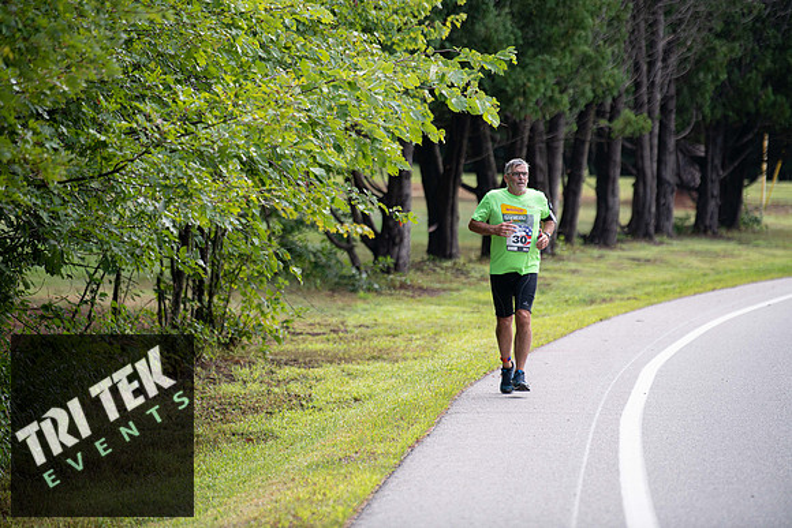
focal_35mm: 200
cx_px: 396
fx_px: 4401
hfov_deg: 10.3
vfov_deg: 6.9
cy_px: 264
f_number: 3.5
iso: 250
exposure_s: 1/400
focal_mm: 200
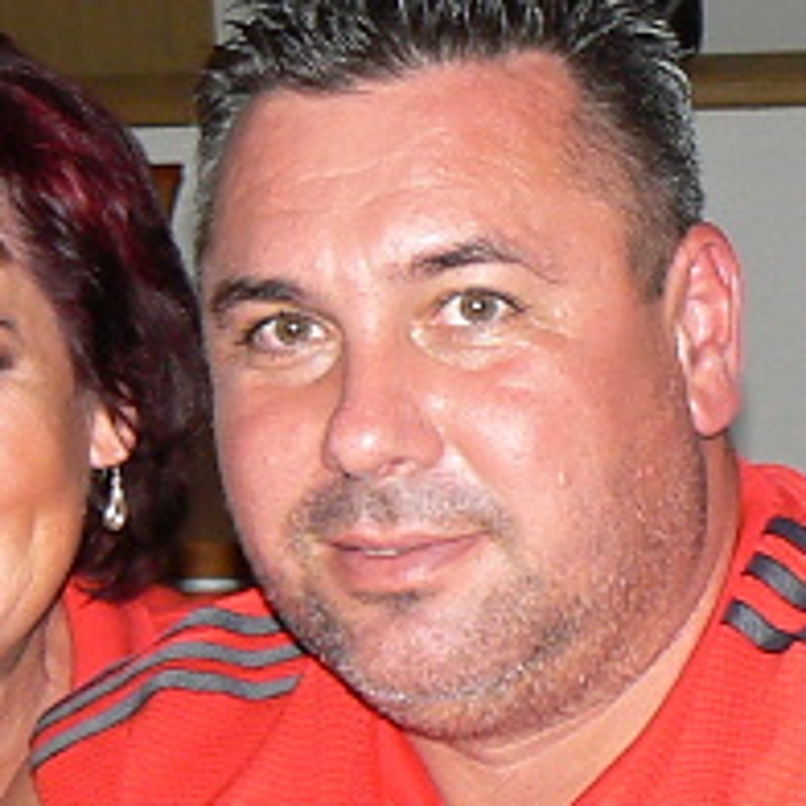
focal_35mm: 166
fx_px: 4373
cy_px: 489
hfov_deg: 10.5
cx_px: 609
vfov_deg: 10.5
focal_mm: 6
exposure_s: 1/30
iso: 100
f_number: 2.8
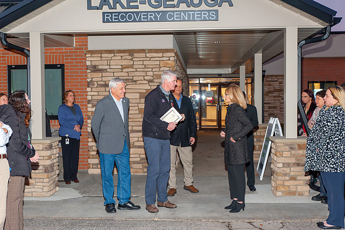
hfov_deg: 44.5
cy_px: 115
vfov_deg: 30.5
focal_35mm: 44
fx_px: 421
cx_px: 172
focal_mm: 44
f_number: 3.5
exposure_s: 1/160
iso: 800
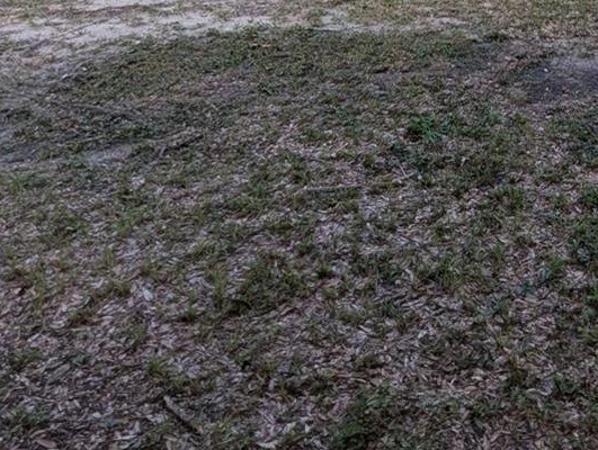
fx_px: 675
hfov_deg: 45.6
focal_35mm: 39
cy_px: -116
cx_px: 470
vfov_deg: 30.3
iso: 41
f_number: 2.2
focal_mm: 1.95
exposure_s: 1/1208
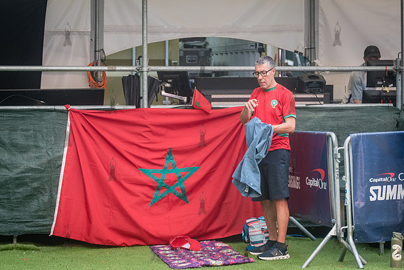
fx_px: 1382
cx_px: 210
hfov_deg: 16.6
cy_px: 112
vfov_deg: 11.1
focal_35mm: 123
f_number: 2.8
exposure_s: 1/400
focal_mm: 100
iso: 1000
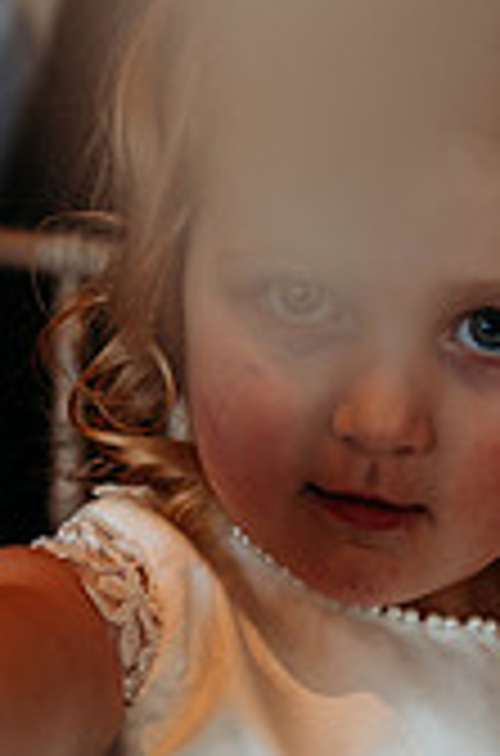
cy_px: 626
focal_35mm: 94
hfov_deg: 14.4
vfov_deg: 21.4
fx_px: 1970
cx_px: 354
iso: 320
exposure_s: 1/200
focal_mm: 35
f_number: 2.2
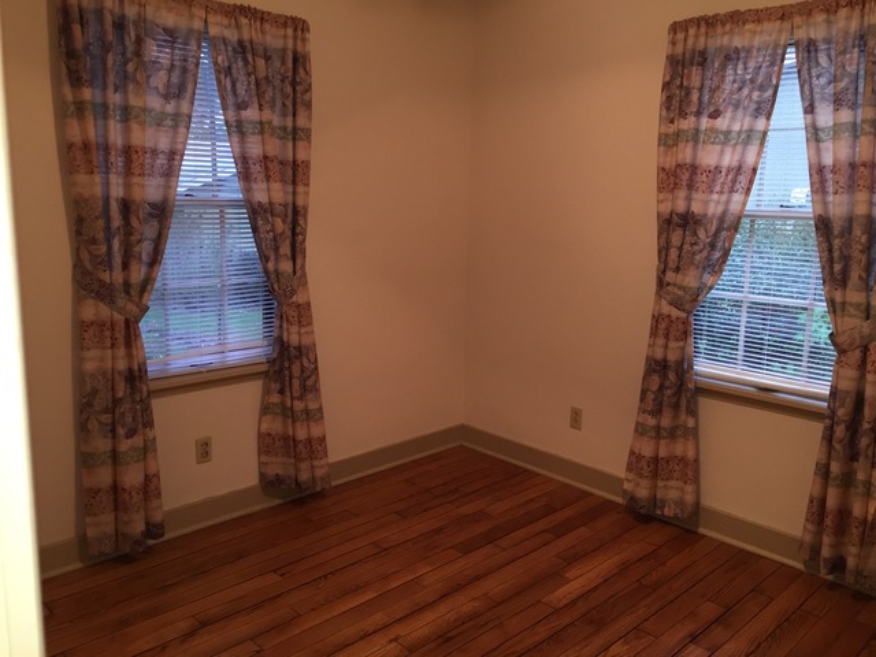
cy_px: 328
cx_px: 438
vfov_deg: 48.2
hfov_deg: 61.7
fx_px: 734
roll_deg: -1.5
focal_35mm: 29
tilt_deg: -10.6
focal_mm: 4.15
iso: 80
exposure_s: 1/30
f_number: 2.2
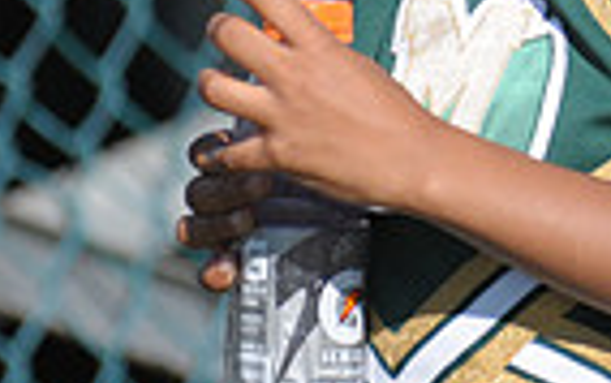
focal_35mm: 1618
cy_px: -273
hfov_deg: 1.3
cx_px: 861
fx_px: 26964
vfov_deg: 0.8
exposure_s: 1/4000
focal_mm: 260
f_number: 4
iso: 640
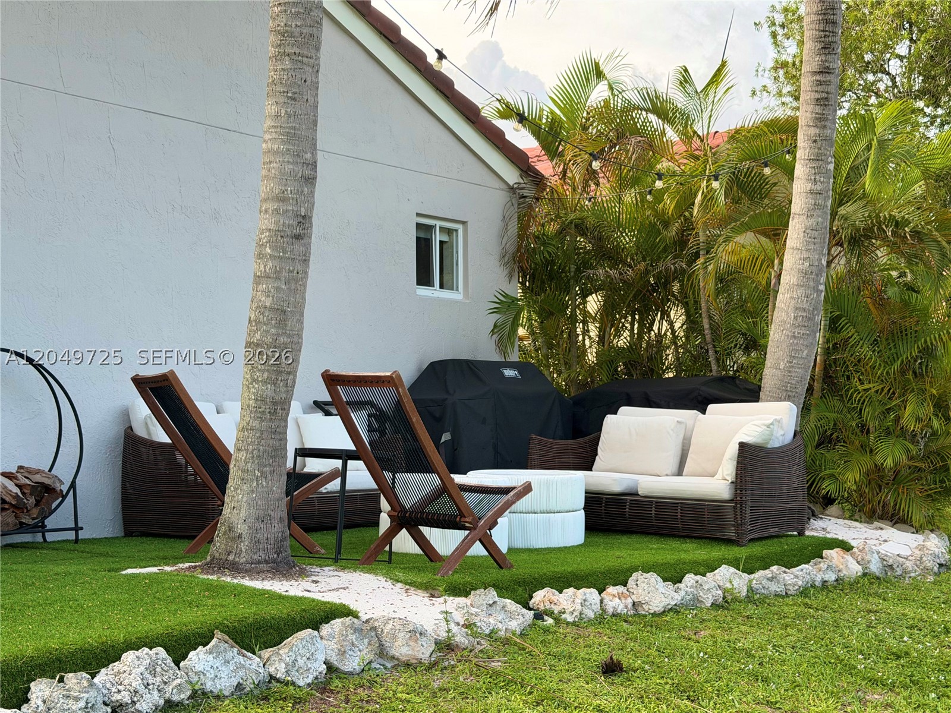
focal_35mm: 48
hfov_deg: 39.7
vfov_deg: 30.3
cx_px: 476
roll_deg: +2.0
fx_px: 1319
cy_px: 356
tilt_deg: +2.5
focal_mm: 6.76
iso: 80
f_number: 1.78
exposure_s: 1/786
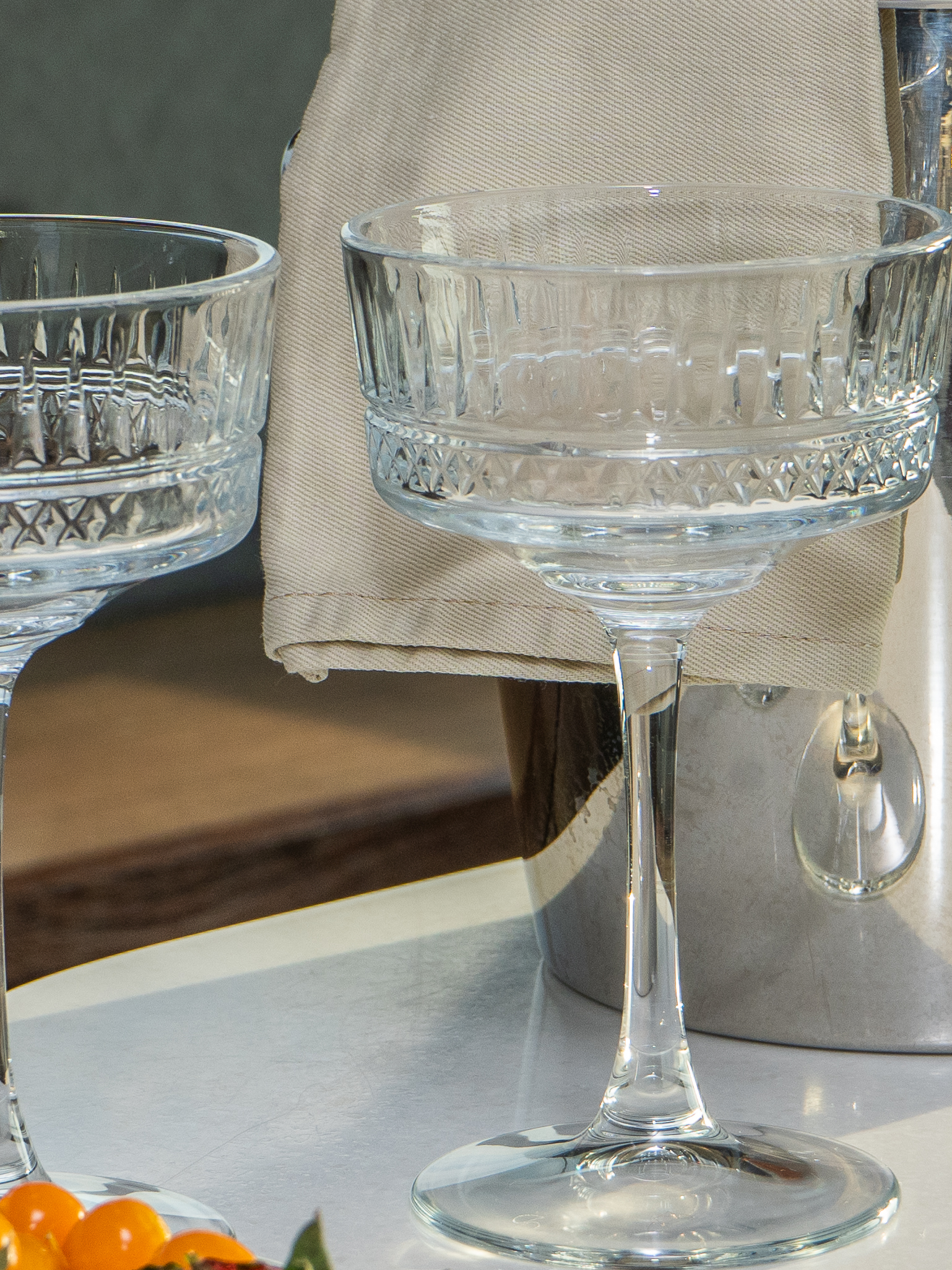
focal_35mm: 180
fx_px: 6601
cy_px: 576
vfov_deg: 11.0
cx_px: 431
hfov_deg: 8.2
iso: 640
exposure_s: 1/200
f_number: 9.5
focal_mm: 64
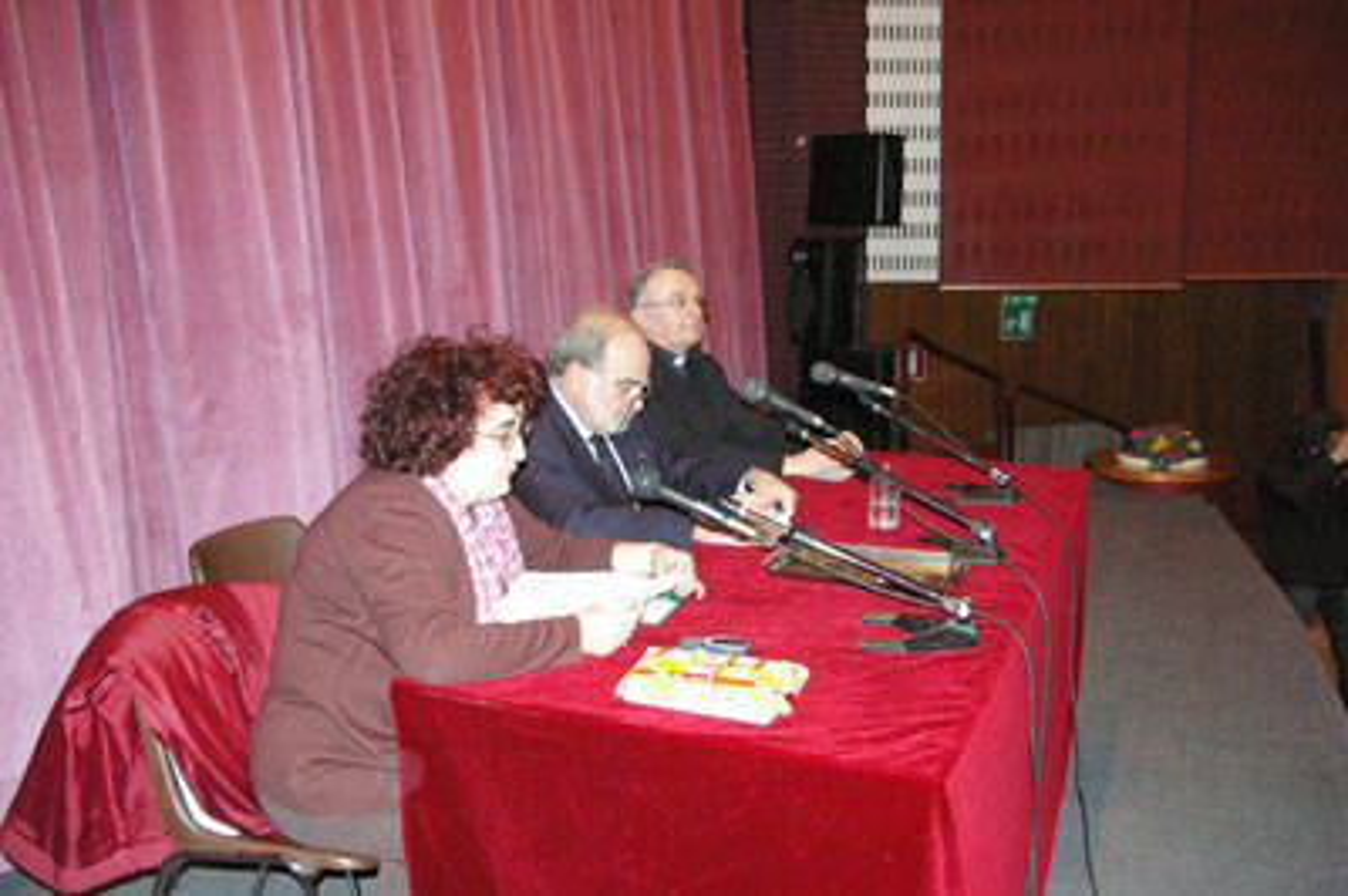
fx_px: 1291
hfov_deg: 55.1
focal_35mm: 34
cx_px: 674
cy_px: 448
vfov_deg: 38.3
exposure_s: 1/45
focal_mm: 23
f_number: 5.6
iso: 3200
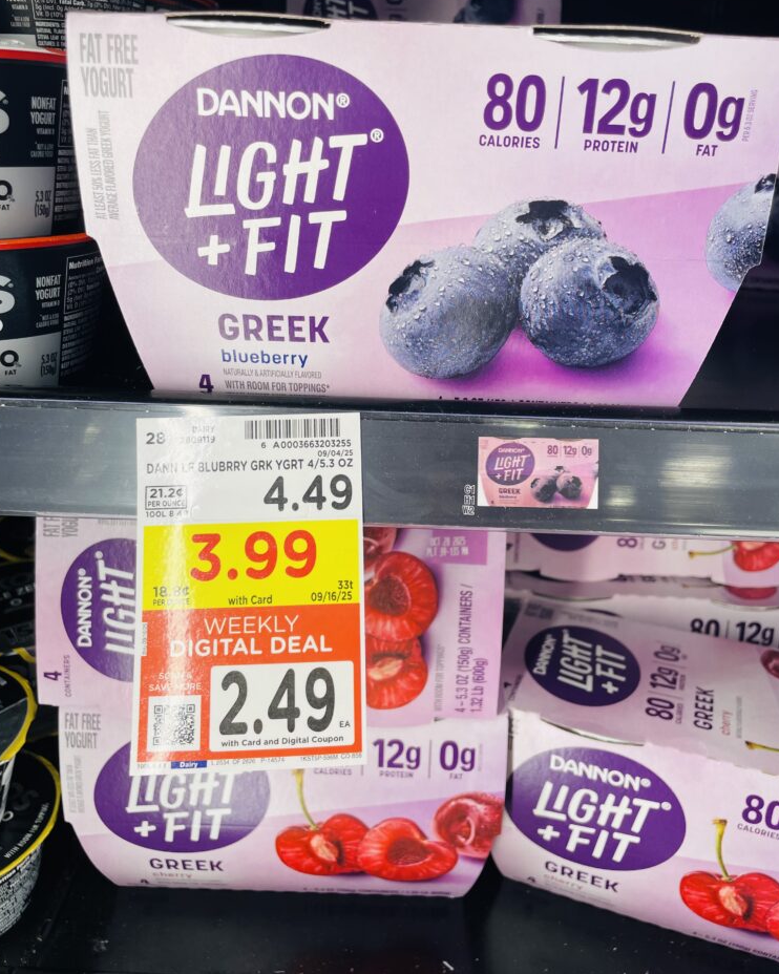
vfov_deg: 62.1
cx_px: 387
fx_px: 807
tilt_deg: -19.5
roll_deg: -1.8
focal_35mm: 28
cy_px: 438
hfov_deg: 51.5
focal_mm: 4.2
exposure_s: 1/121
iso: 40
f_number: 1.6
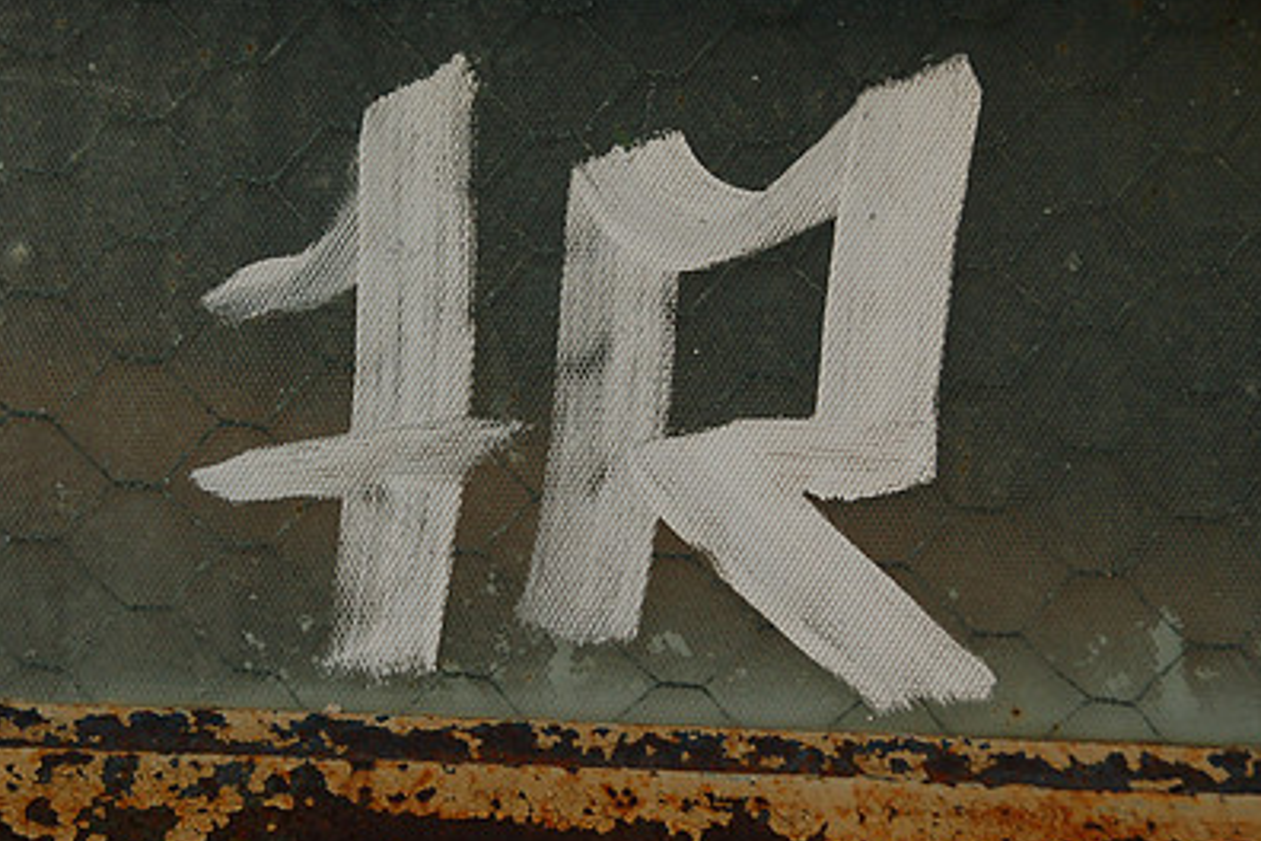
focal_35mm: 158
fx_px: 5534
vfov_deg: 8.7
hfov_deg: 13.0
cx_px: 538
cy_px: 328
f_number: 9
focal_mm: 72
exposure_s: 1/160
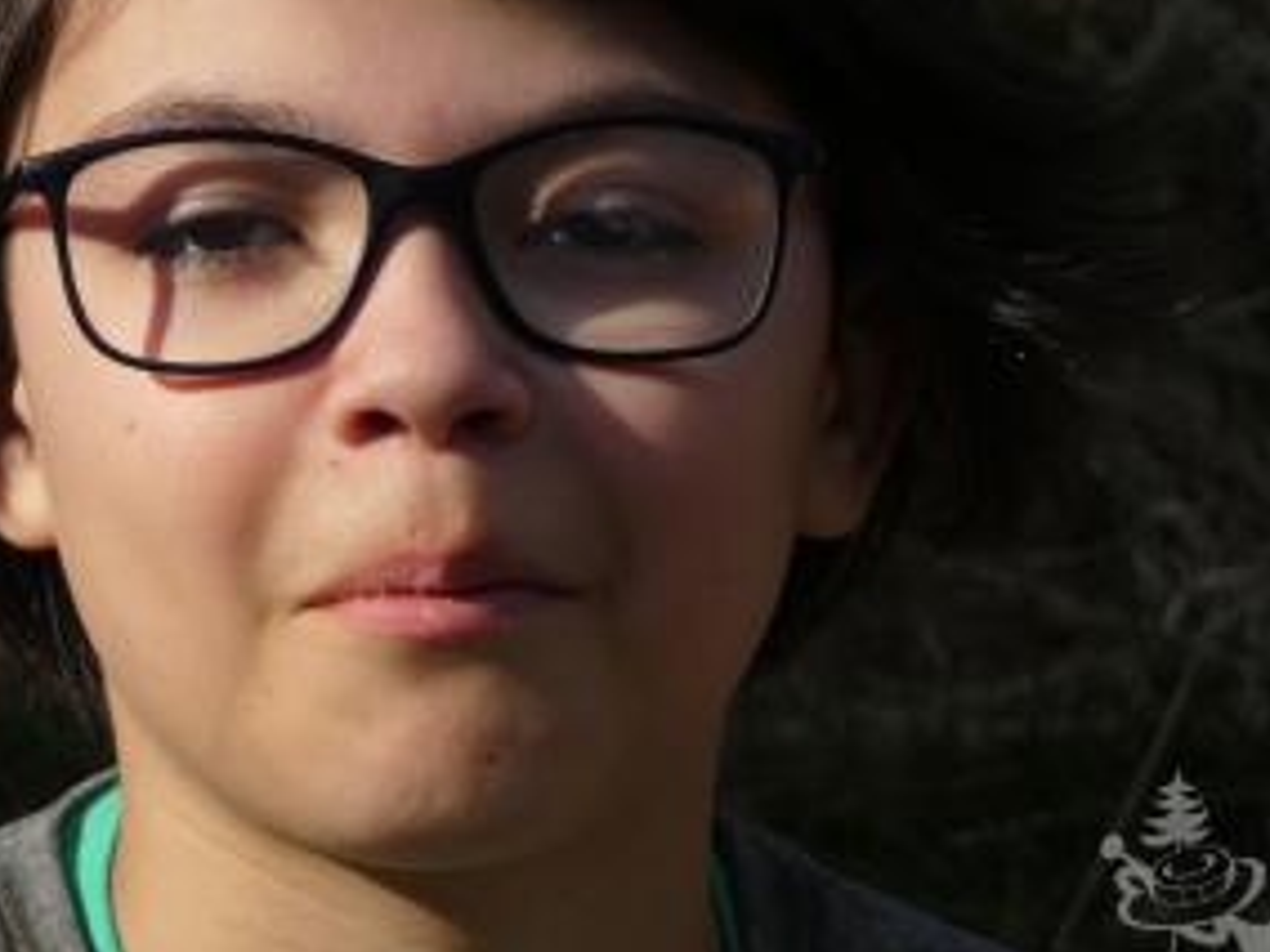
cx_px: 416
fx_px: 61049
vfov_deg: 0.9
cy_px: 344
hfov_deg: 1.2
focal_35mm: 1664
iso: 80
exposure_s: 1/640
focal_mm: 211.8
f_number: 5.8
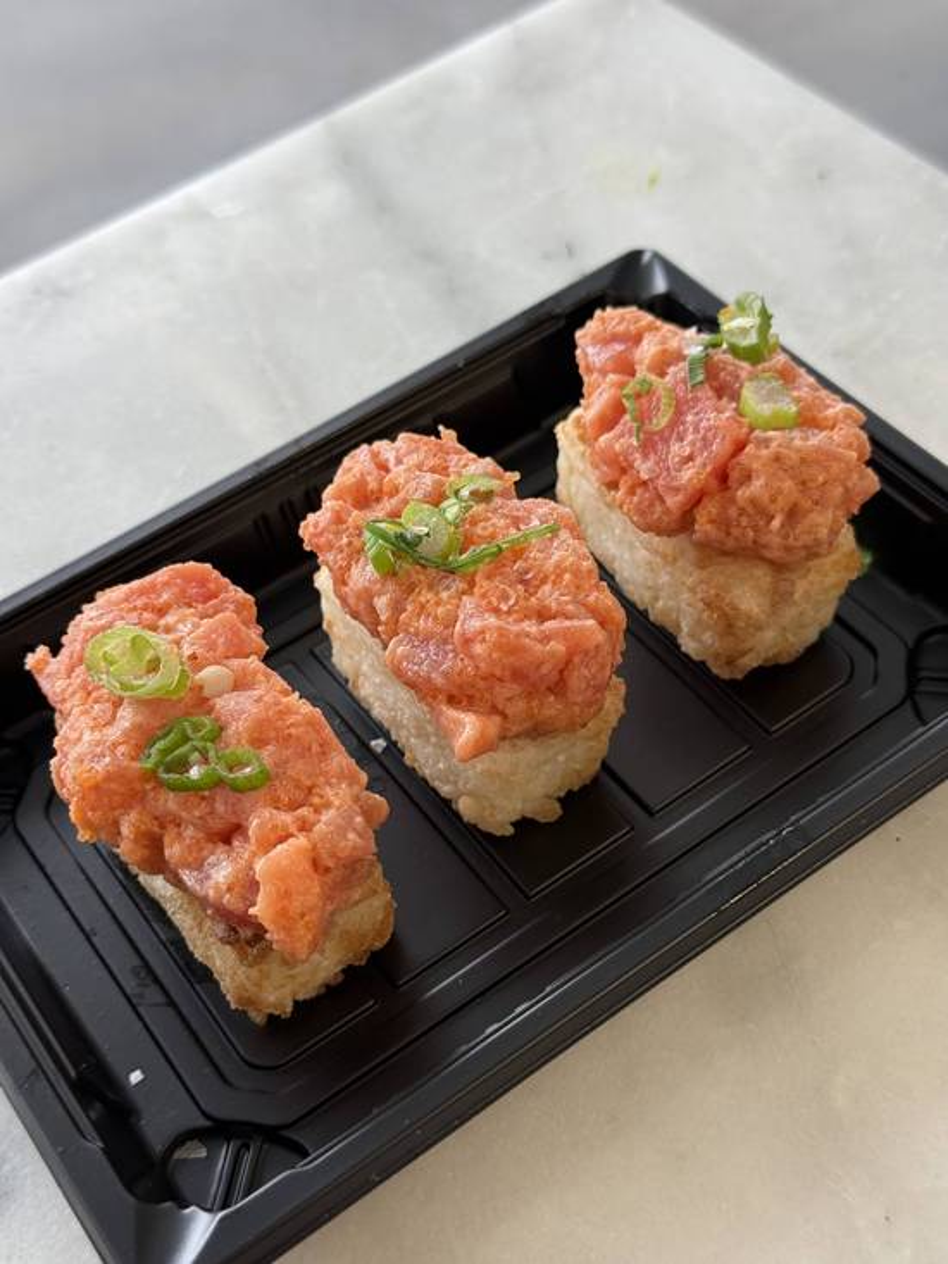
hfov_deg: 30.3
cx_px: 474
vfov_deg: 39.7
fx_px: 1752
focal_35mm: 48
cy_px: 632
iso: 64
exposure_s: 1/126
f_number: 1.78
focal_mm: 6.76
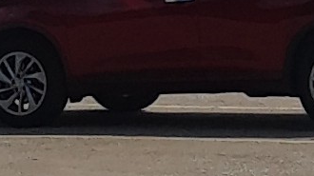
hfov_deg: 19.7
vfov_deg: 9.9
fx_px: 882
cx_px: 8
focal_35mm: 106
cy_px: -256
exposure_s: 1/2778
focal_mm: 2.47
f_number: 1.9
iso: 40
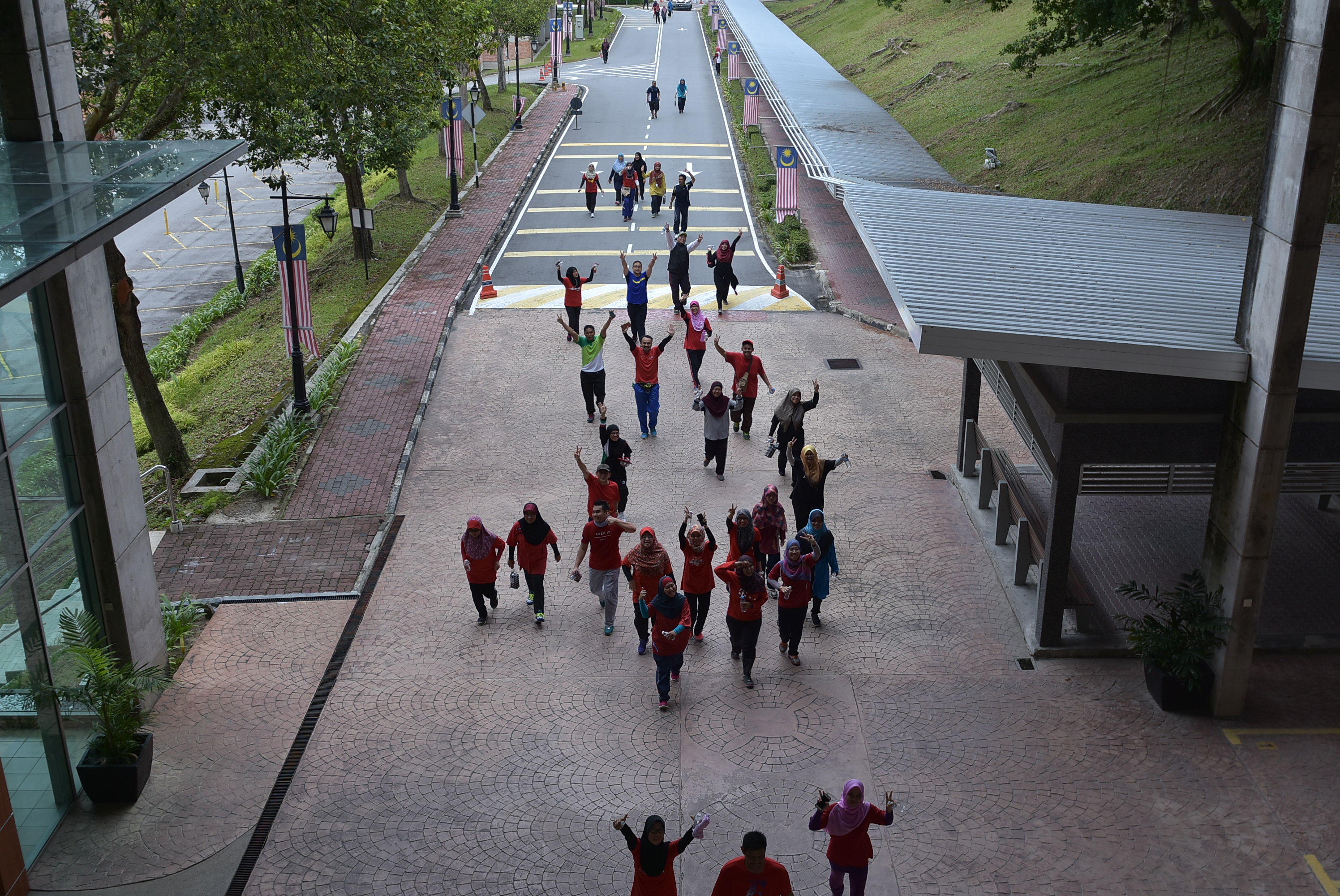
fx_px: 1341
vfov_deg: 36.9
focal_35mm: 36
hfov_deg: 53.1
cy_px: 448
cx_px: 670
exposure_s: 1/320
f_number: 4.5
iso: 125
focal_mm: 24
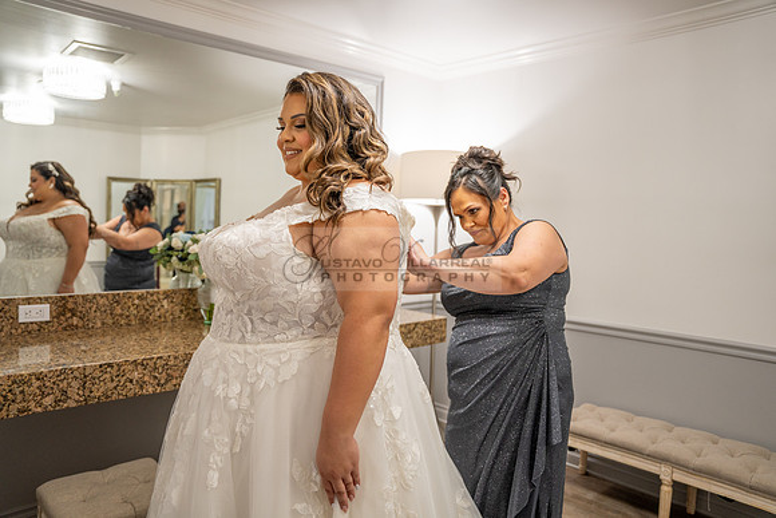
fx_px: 567
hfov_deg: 68.8
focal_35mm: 26
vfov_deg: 49.1
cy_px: 259
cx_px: 388
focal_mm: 26.3
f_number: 2.8
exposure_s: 1/80
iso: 800
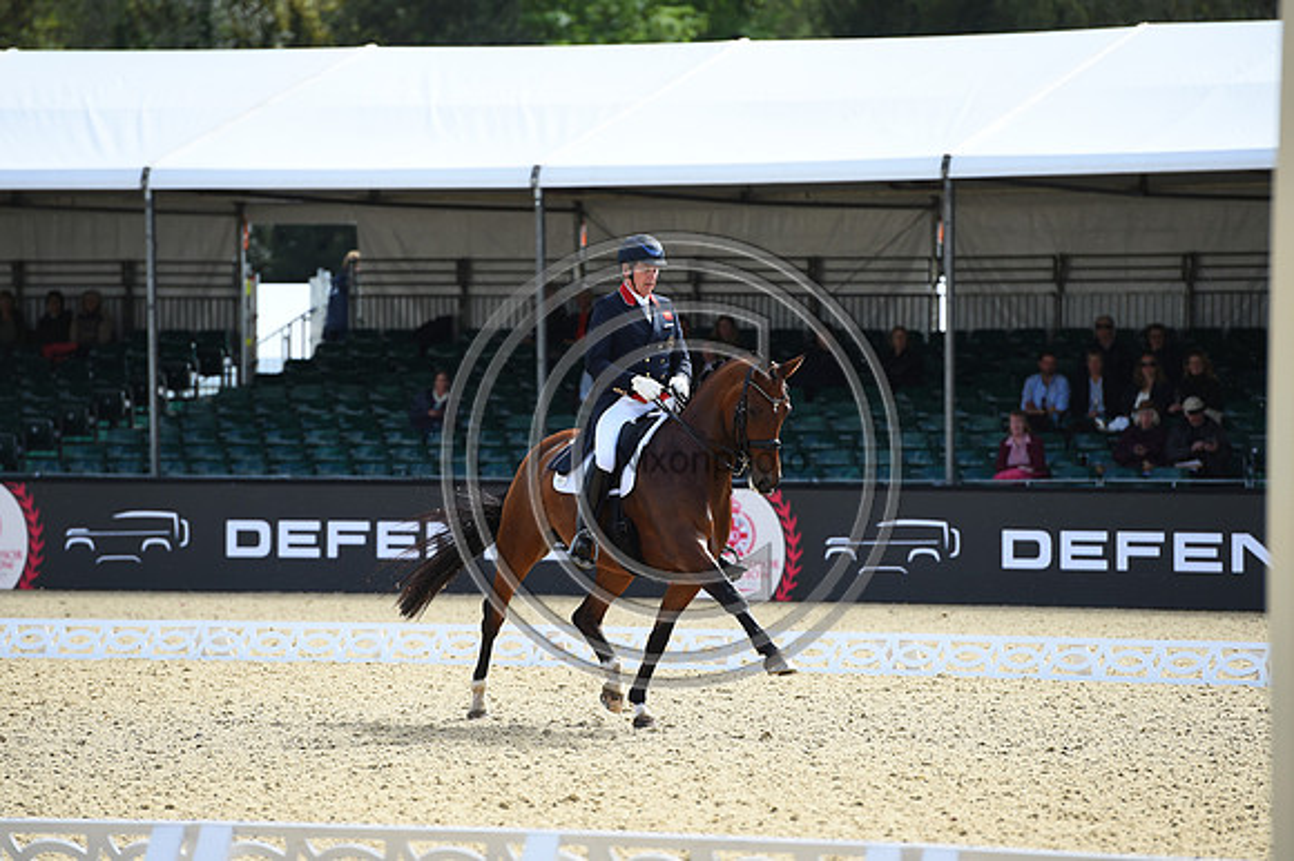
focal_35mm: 200
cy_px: 430
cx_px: 647
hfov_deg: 10.3
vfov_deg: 6.9
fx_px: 7185
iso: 360
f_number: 4.5
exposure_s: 1/1250
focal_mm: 200
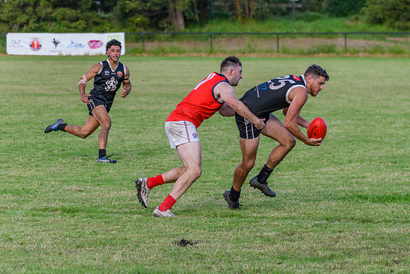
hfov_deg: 9.3
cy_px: 133
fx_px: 2529
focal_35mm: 222
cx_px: 242
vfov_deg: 6.2
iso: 1400
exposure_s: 1/2000
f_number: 5
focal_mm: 150
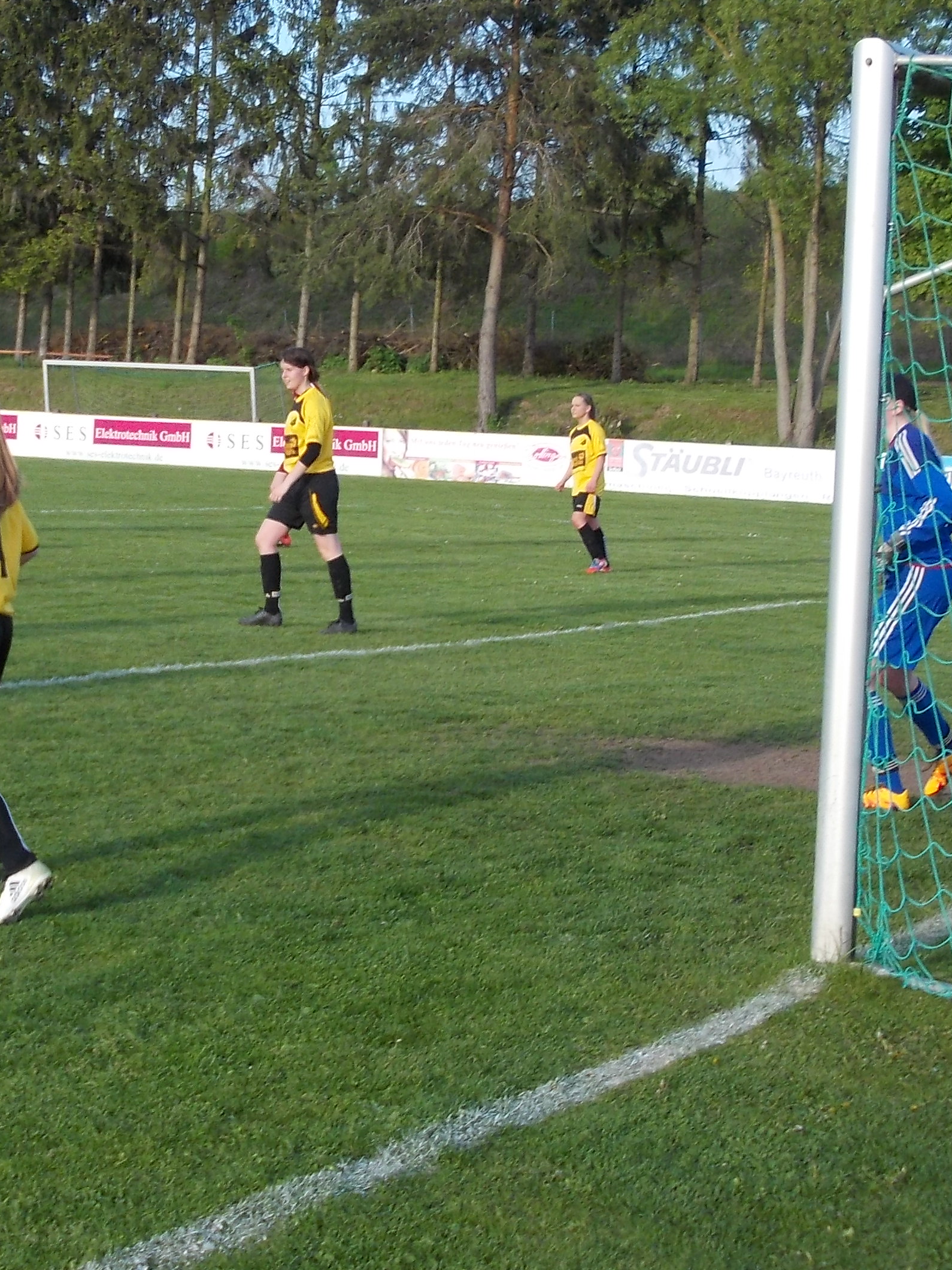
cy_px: 503
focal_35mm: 74
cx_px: 168
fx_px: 2714
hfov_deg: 19.7
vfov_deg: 26.3
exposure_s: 1/200
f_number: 3.3
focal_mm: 6.1
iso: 80
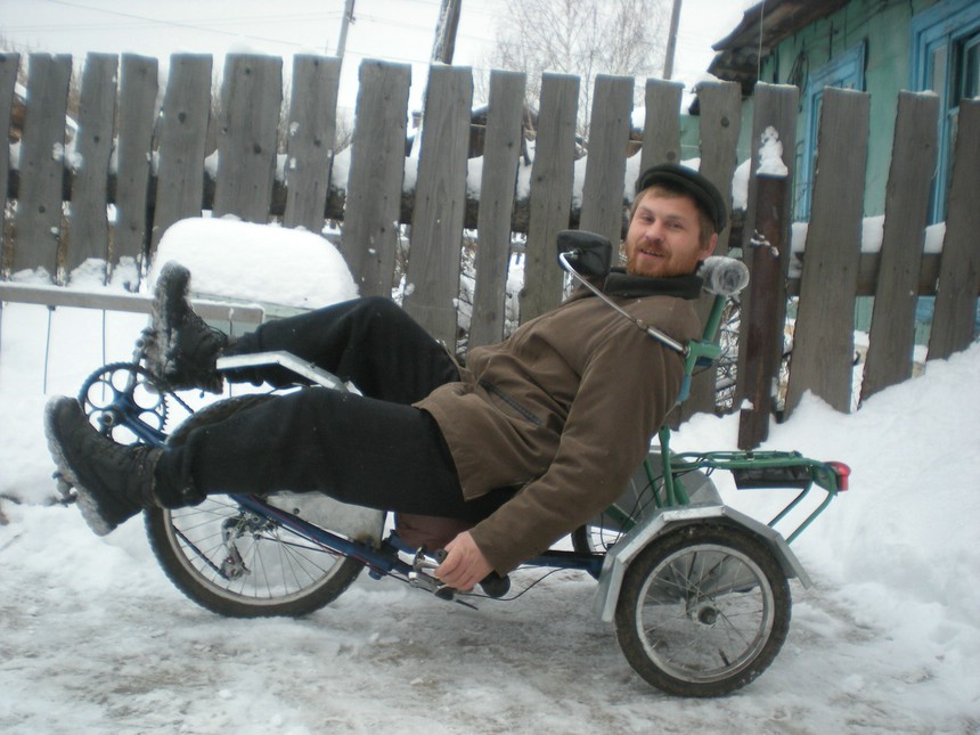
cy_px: 368
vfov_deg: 37.7
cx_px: 490
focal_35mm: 38
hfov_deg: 49.0
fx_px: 1076
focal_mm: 6.3
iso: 129
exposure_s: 1/55.8
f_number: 3.1
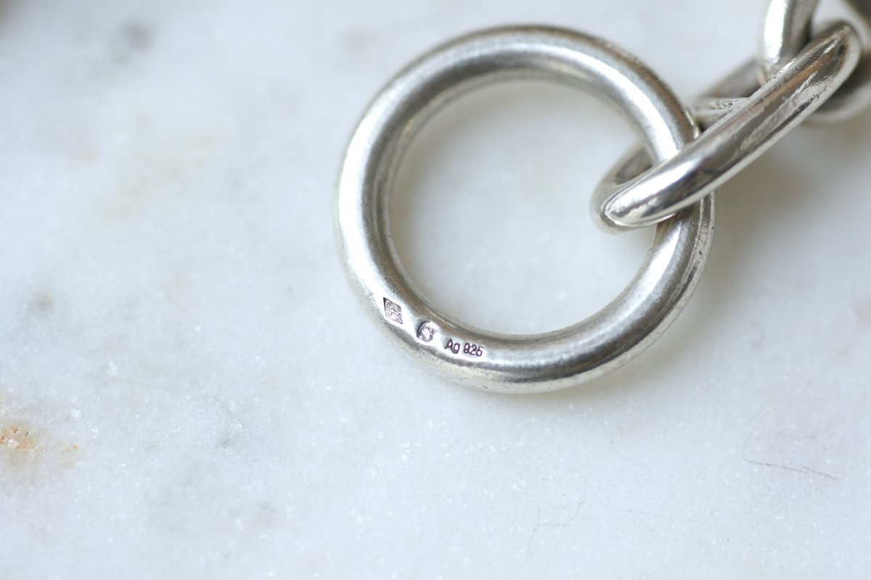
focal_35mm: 105
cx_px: 436
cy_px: 290
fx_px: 2540
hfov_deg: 19.5
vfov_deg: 13.0
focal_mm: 70
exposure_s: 1/125
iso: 200
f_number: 3.2
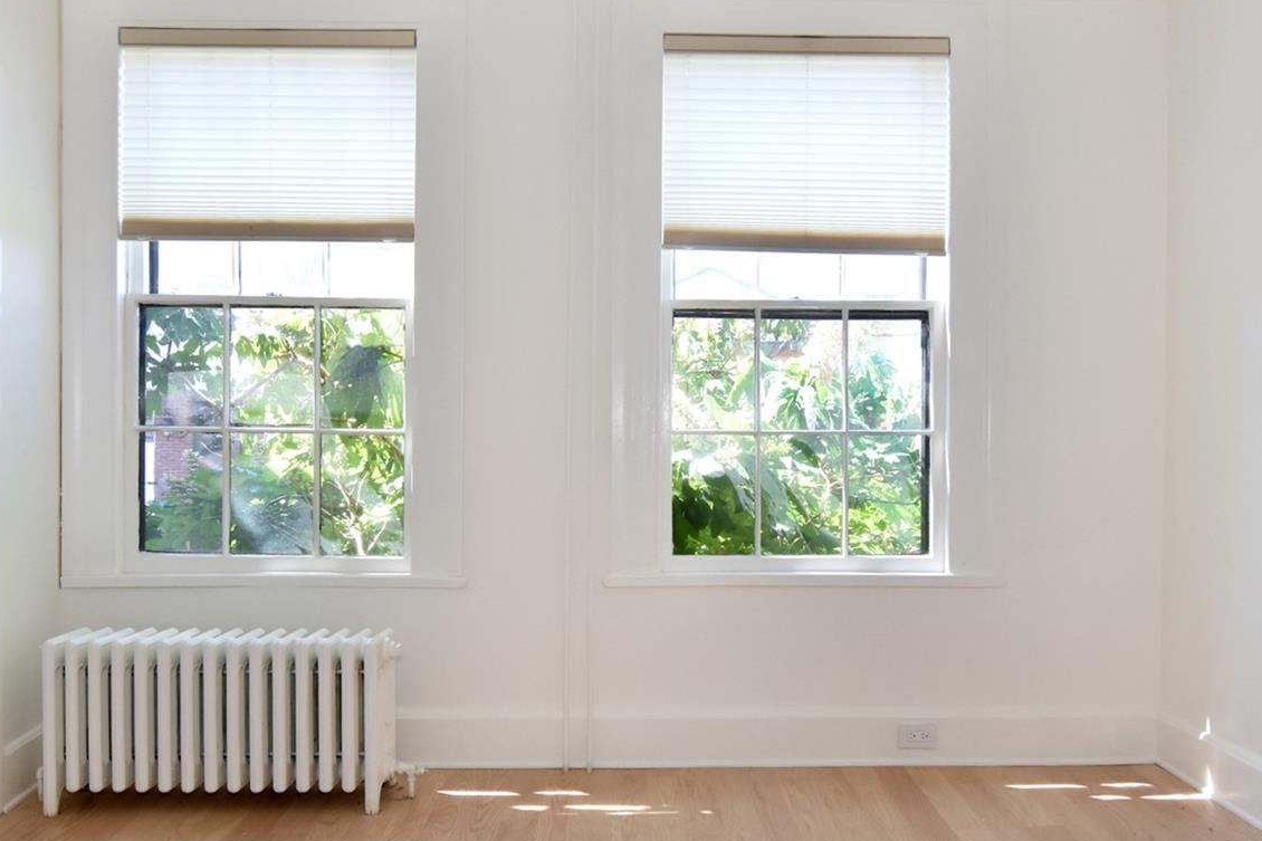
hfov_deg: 61.7
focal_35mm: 30
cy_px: 465
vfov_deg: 43.7
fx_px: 1048
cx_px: 743
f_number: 11
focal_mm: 11
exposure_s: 1/50
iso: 640
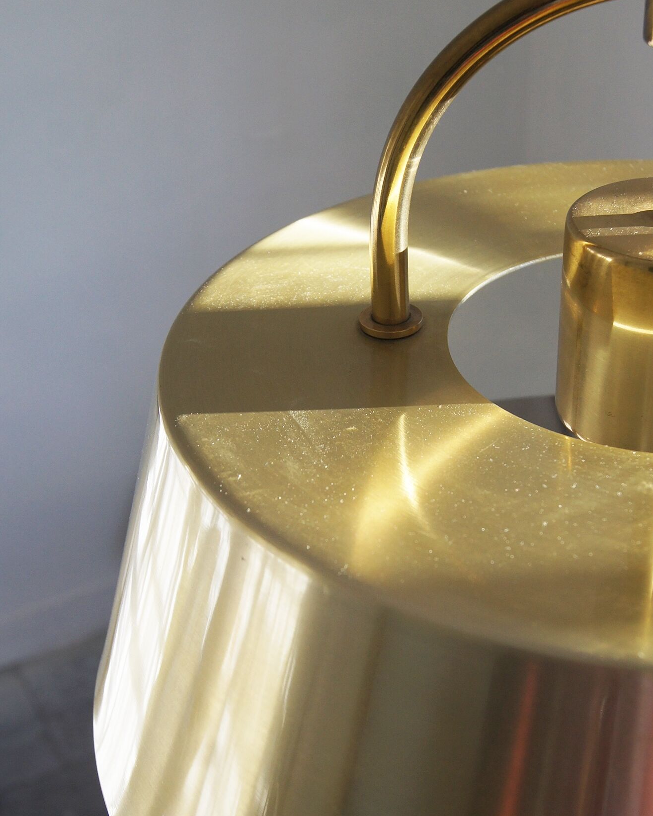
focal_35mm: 48
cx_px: 331
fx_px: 1159
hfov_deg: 31.5
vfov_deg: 38.8
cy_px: 423
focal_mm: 28
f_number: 5.6
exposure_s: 1/200
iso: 400
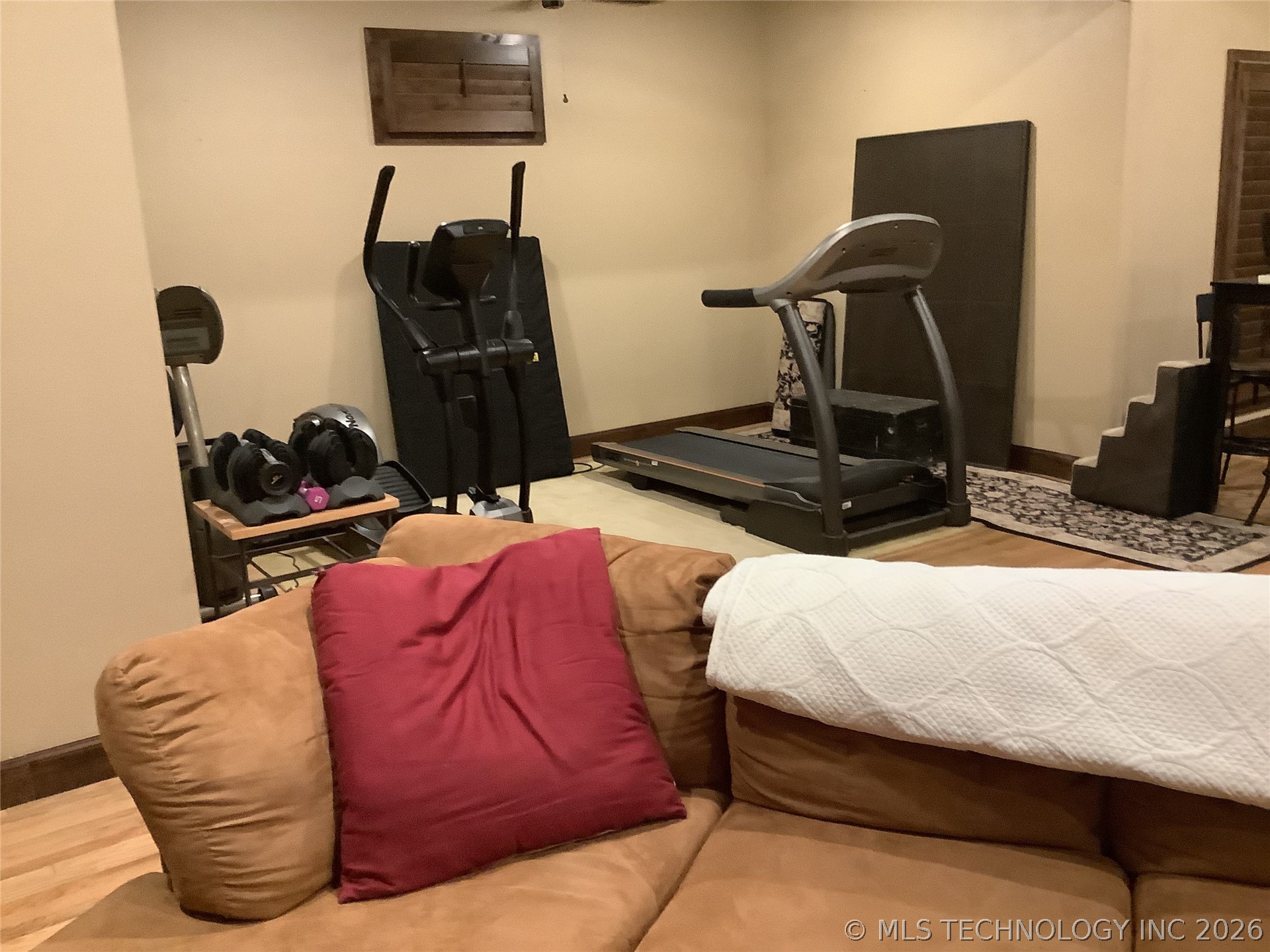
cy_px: 476
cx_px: 635
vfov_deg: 45.4
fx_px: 1137
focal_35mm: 31
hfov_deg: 58.4
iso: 400
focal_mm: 3.3
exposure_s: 1/40
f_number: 2.4
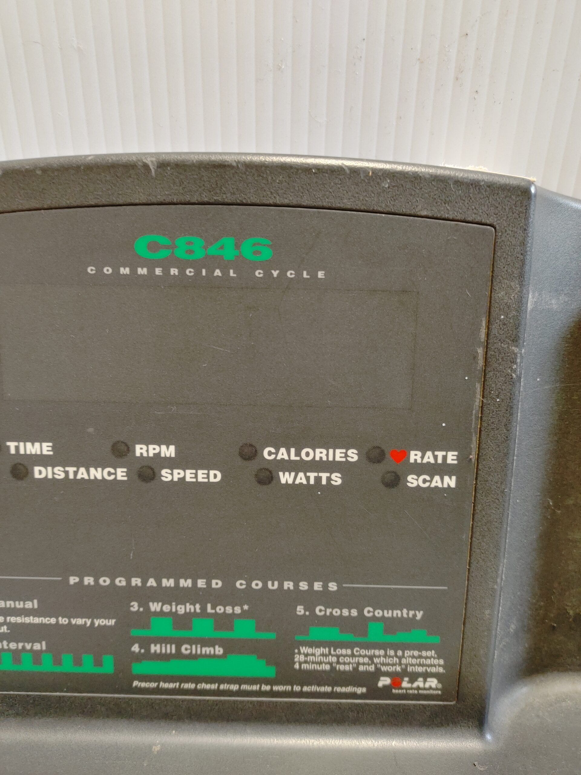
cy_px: 388
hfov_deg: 53.1
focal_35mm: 26
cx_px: 290
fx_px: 582
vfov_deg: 67.3
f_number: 1.8
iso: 300
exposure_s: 1/24
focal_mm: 5.58
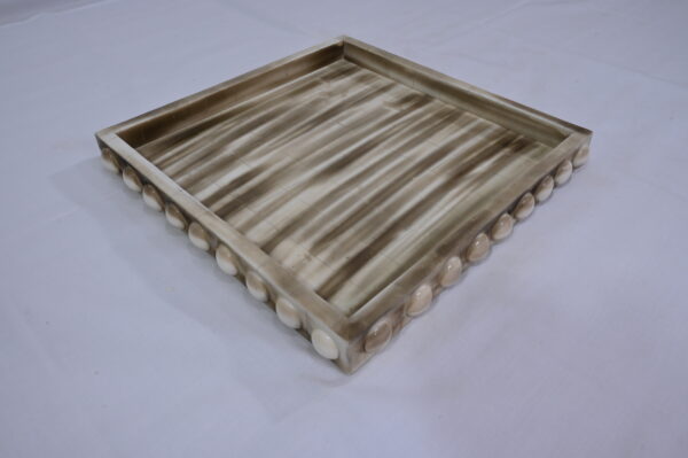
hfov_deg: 68.4
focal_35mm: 26
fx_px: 506
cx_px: 344
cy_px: 229
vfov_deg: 48.7
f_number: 9
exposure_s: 1/125
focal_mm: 26.5
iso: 500
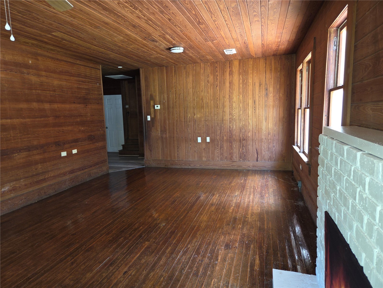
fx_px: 254
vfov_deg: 58.9
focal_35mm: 23
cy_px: 144
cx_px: 192
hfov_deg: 73.9
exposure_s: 1/24
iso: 125
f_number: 1.8
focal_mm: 5.4
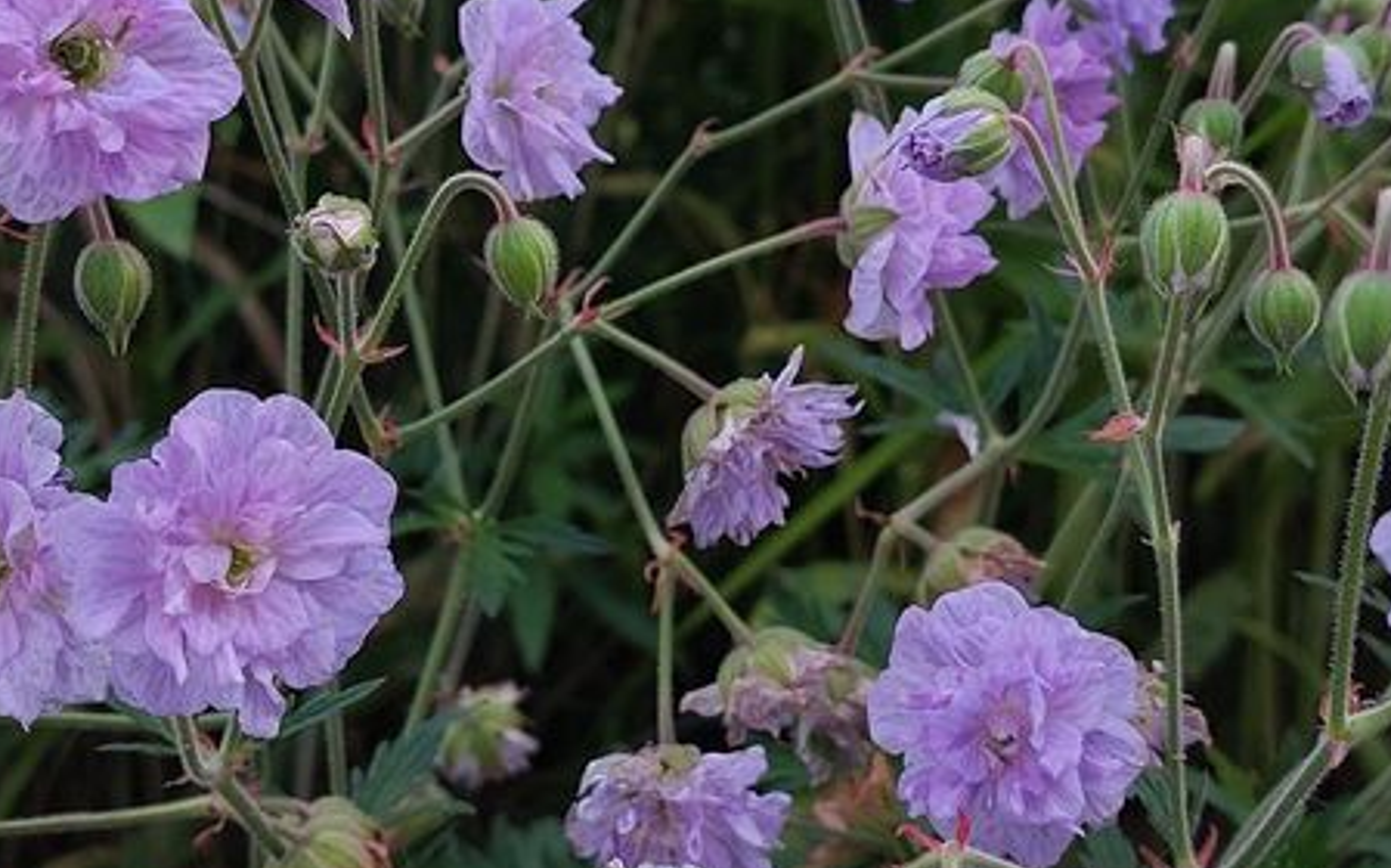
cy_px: 270
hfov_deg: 32.5
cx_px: 624
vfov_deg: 20.5
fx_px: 2387
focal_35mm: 63
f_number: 1.8
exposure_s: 1/50
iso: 64
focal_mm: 5.23
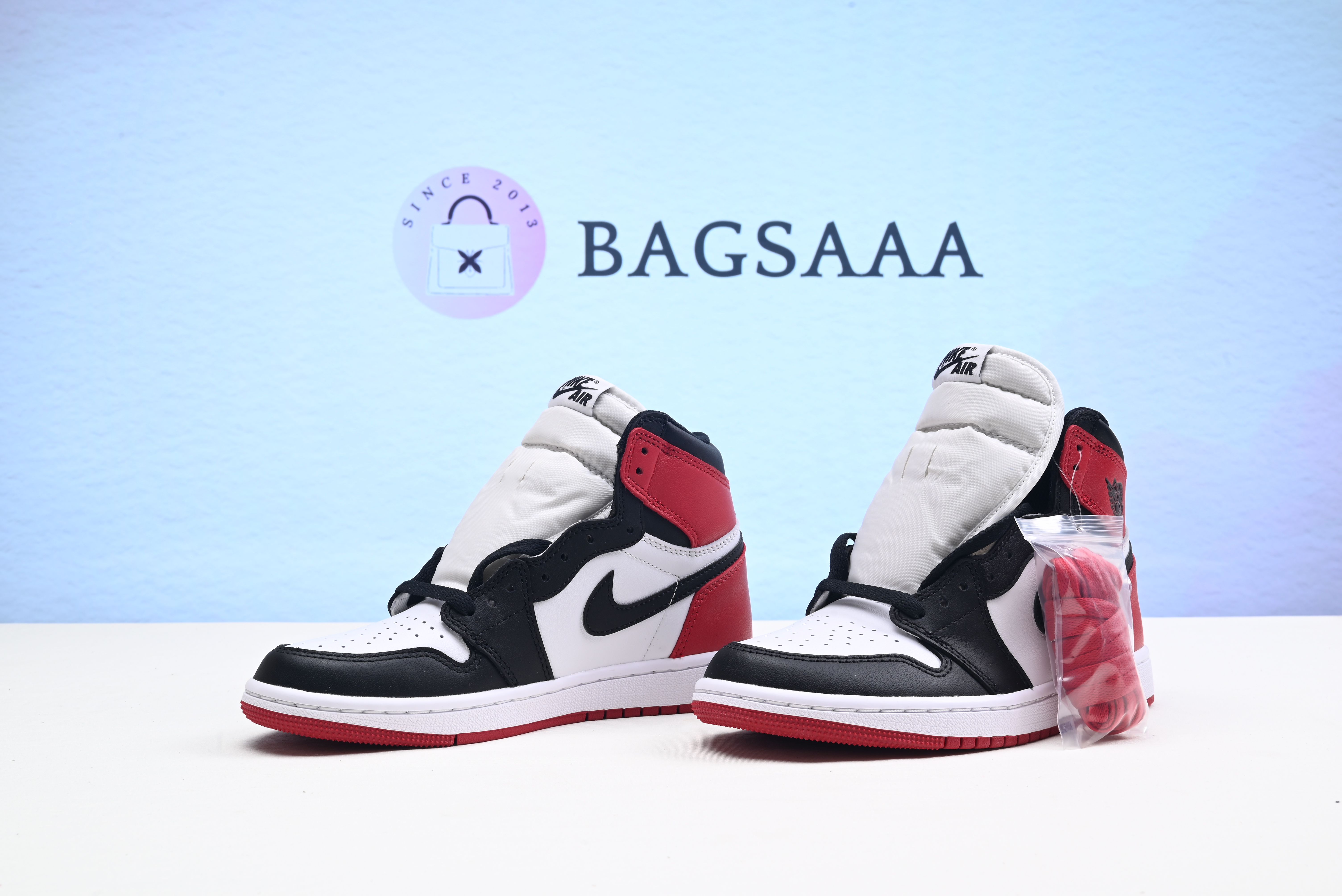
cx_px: 671
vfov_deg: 35.1
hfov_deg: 50.7
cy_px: 448
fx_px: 1417
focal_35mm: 38
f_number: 16
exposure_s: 1/2
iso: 100
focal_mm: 38
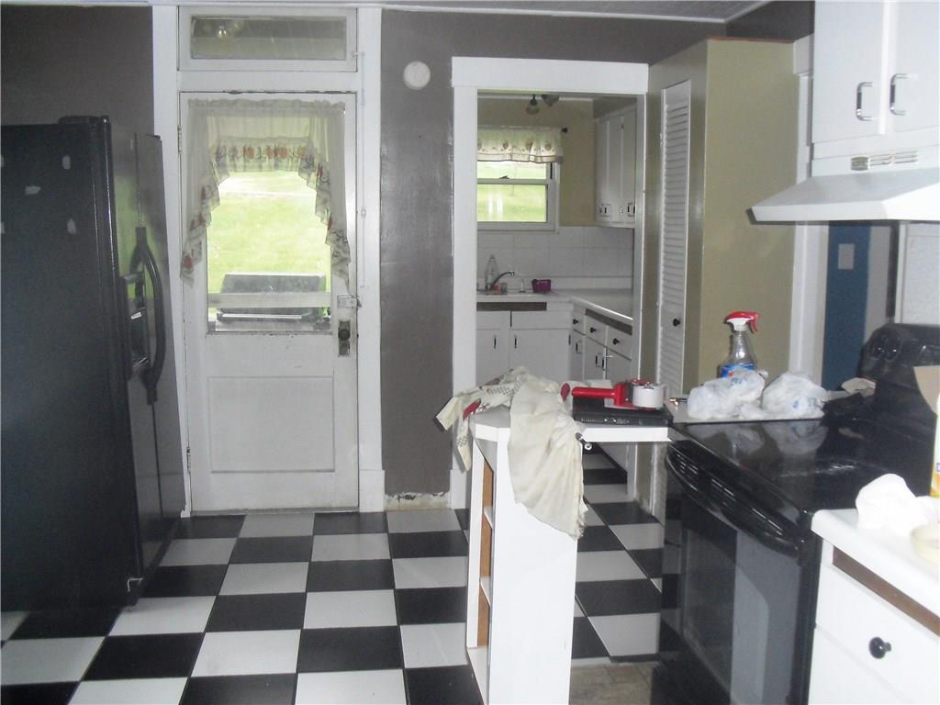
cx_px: 470
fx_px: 978
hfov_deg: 51.4
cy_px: 352
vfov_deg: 39.7
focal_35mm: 36
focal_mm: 6.3
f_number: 3.1
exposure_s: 1/60
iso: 400
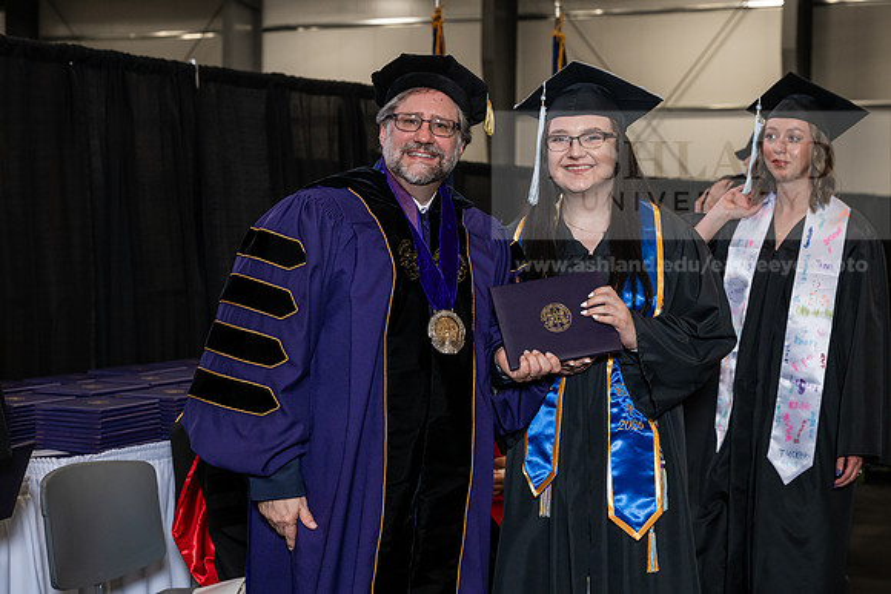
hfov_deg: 28.8
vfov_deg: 19.5
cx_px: 446
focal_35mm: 70
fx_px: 1733
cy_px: 297
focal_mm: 70
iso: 1250
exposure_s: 1/200
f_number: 5.6
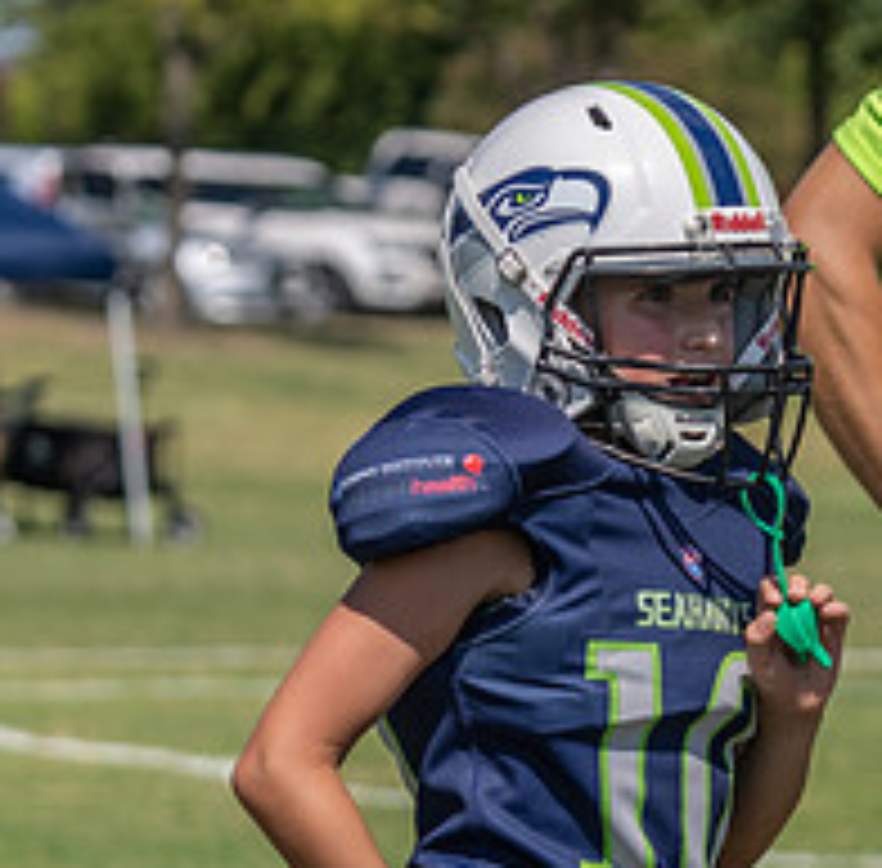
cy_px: 526
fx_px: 7009
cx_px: 1176
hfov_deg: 7.1
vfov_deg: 7.1
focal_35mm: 245
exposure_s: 1/1600
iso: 100
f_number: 3.5
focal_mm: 83
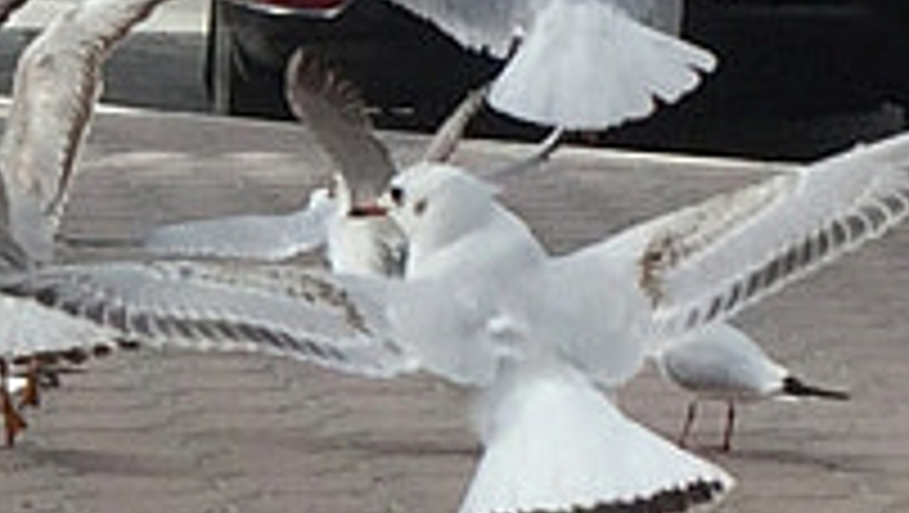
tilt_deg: -8.1
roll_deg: +0.5
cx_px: -626
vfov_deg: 4.9
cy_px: 585
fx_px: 6031
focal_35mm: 250
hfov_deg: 8.4
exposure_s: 1/1236
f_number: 2.2
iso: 32
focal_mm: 4.15
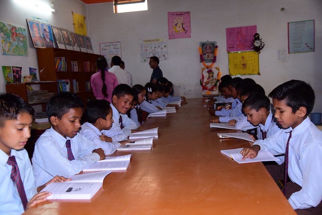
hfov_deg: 54.4
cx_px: 161
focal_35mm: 35
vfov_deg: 37.9
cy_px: 108
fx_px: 313
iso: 800
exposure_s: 1/60
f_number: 5
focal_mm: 35
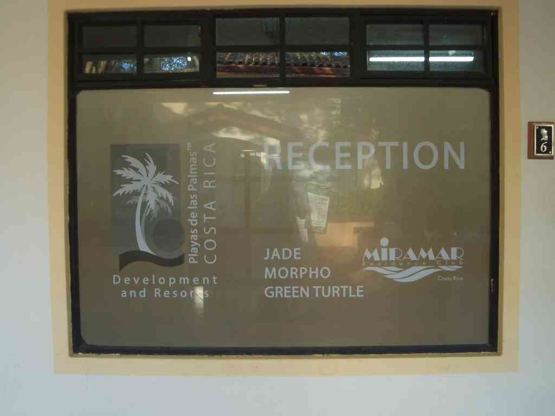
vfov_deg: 35.1
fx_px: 657
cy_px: 208
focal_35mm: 41
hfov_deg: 45.8
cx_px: 278
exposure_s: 1/100
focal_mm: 6.8
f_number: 2.8
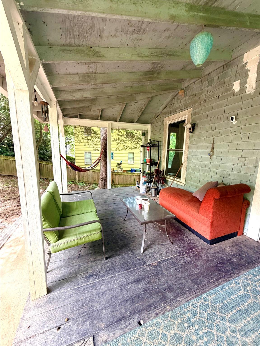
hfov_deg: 85.7
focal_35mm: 14
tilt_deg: -8.9
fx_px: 140
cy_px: 173
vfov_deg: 102.1
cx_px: 130
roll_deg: -1.9
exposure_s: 1/121
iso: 250
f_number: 2.2
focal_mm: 2.22
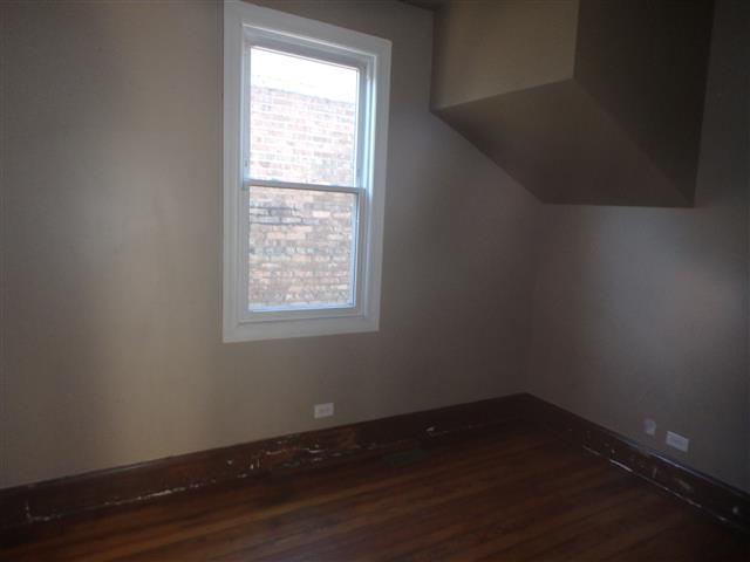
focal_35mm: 21
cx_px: 375
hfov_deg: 79.0
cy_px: 281
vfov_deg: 63.4
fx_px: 455
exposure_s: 1/30
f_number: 3.5
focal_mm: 3.7
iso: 400
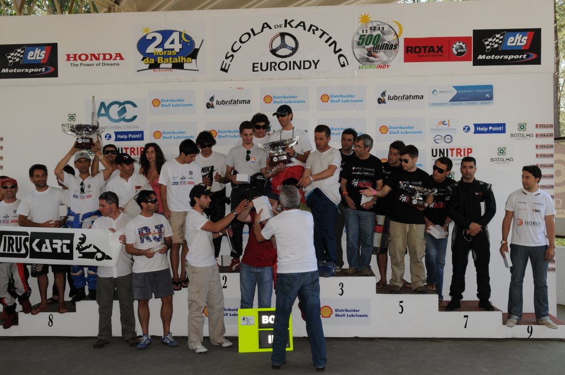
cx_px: 282
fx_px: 564
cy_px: 188
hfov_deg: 53.2
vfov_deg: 36.8
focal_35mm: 36
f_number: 8
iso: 200
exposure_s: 1/60
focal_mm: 24
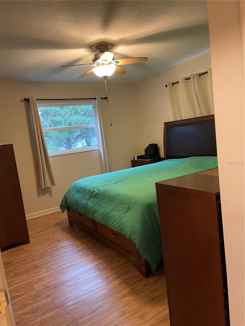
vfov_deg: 69.4
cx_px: 122
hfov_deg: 54.9
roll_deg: +7.1
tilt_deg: -7.2
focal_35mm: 25
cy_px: 163
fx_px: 236
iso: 320
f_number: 1.6
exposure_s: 1/60
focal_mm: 5.1
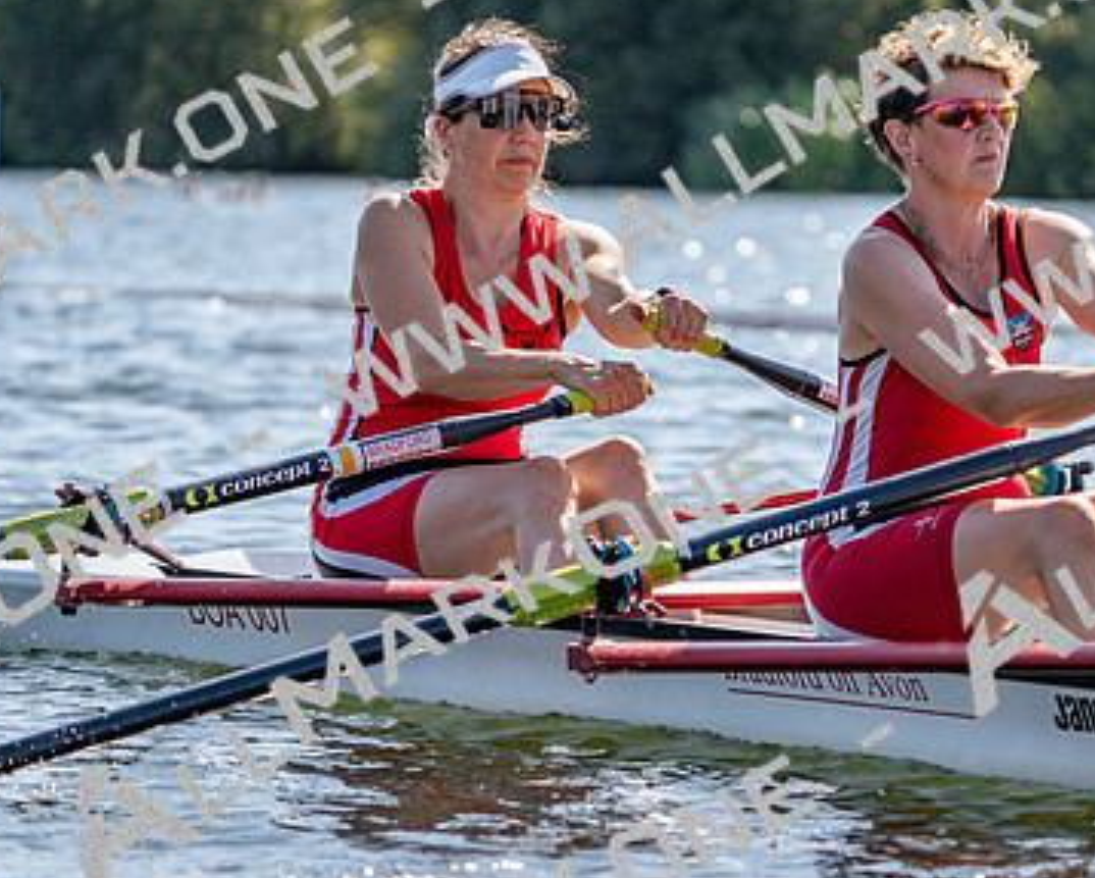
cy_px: 427
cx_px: 697
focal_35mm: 307
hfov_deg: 6.3
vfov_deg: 5.0
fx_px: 9957
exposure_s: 1/2000
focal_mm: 202
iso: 320
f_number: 5.6
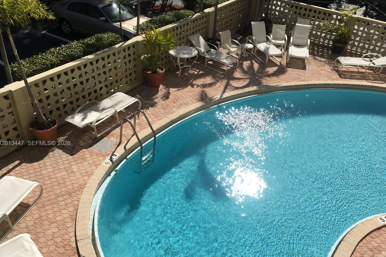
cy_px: 144
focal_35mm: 31
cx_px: 192
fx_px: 332
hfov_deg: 60.3
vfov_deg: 42.3
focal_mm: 4.15
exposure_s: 1/3344
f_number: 2.2
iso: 25
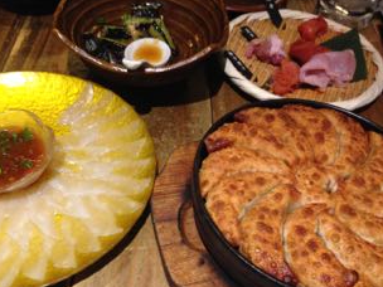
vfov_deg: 37.7
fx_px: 420
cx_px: 173
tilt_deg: -48.9
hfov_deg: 48.9
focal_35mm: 38
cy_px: 157
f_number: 2.4
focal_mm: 4.12
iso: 320
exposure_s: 1/20
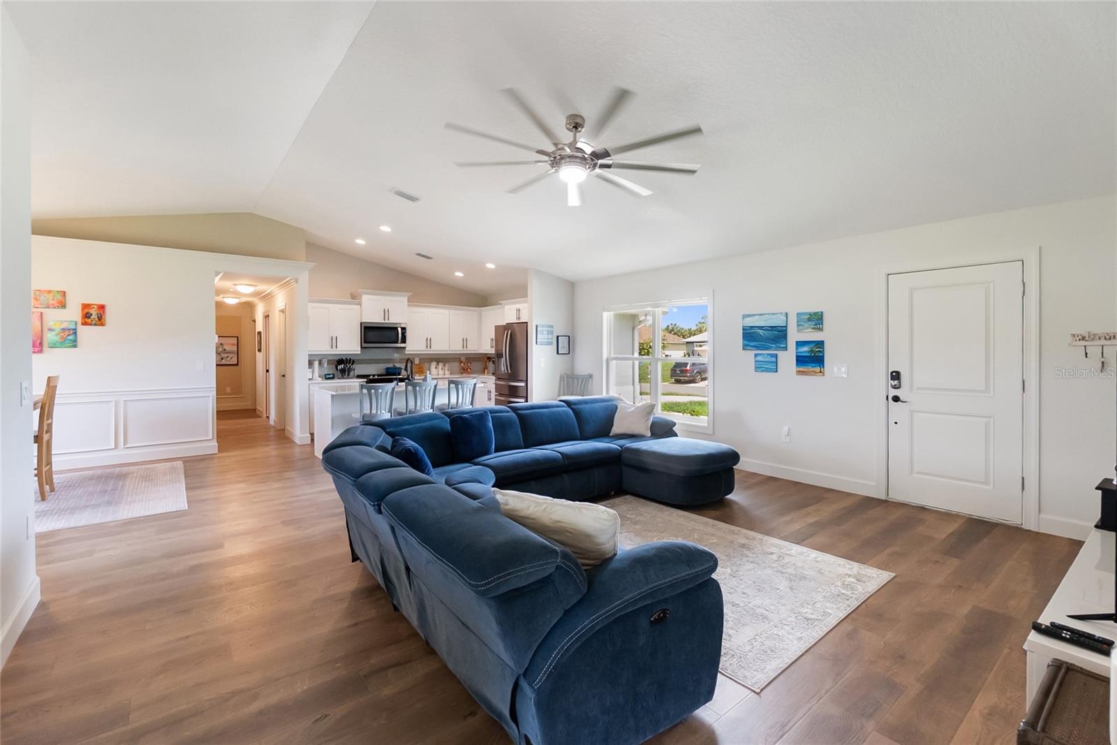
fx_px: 465
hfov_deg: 100.4
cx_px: 558
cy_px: 372
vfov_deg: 77.3
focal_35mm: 15
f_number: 5.6
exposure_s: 1/45
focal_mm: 10
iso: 2000
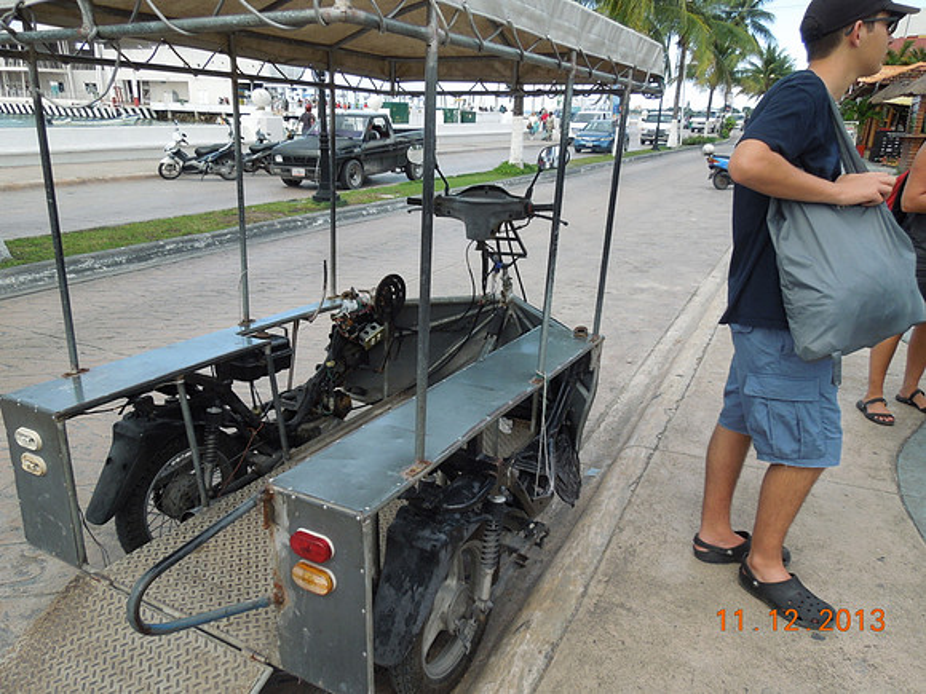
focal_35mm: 25
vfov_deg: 54.9
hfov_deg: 69.4
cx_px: 463
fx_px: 669
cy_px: 347
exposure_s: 1/320
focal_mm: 4.5
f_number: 3.3
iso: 100
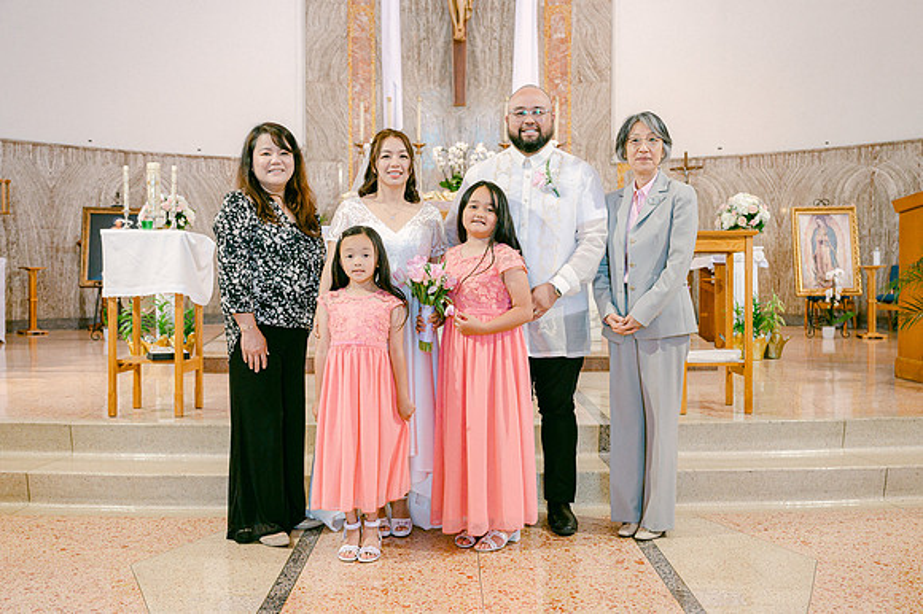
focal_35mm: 36
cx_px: 462
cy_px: 307
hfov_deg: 53.3
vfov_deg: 36.9
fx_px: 920
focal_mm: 35
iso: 1600
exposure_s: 1/125
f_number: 4
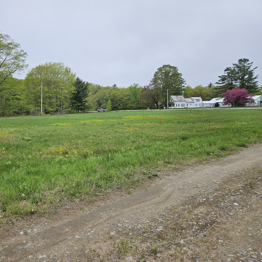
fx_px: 240
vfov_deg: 57.3
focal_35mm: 28
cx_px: 88
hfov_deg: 56.1
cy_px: 134
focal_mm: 5.4
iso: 25
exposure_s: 1/1343
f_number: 1.8
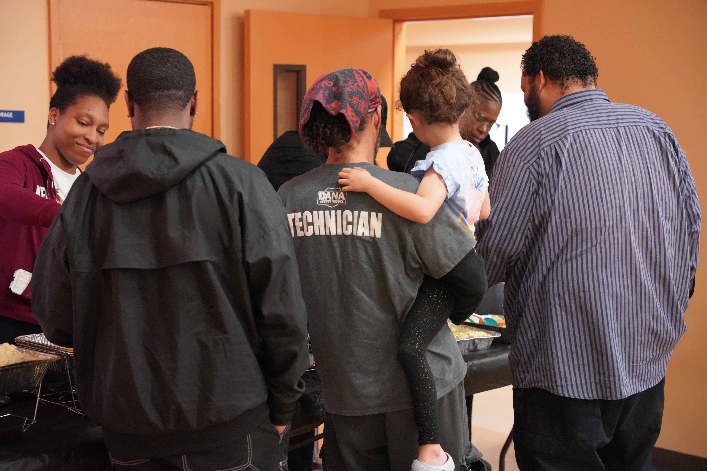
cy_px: 236
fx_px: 1375
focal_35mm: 70
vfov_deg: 19.5
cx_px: 354
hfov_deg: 28.8
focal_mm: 70
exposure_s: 1/160
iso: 8000
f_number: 4
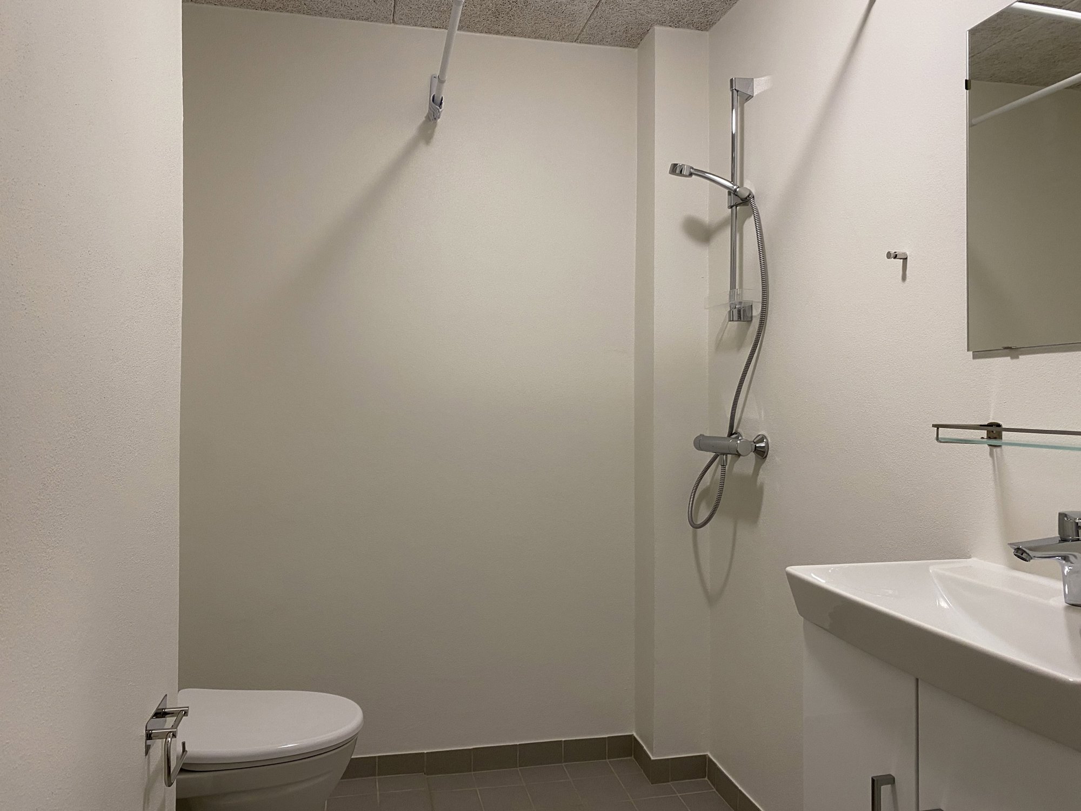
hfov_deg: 67.3
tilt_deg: -1.0
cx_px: 540
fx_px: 812
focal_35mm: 26
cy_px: 406
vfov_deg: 53.1
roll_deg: -0.4
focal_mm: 4.25
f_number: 1.8
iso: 80
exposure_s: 1/50
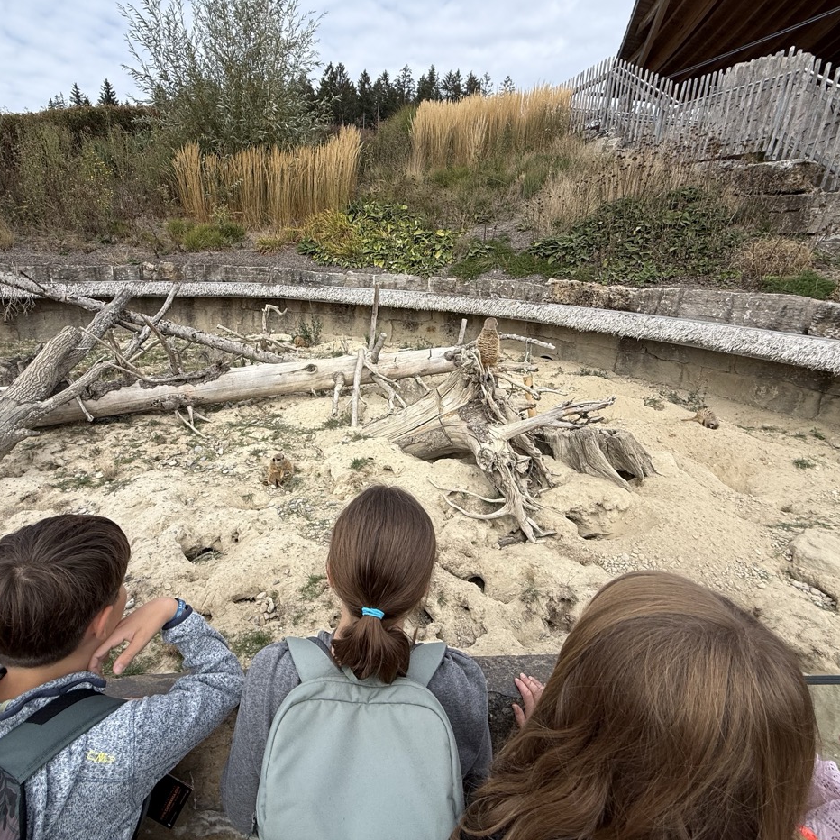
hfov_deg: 83.8
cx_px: 381
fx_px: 467
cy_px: 415
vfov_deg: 84.0
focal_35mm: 17
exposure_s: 1/1399
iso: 50
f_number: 2.2
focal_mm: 2.22
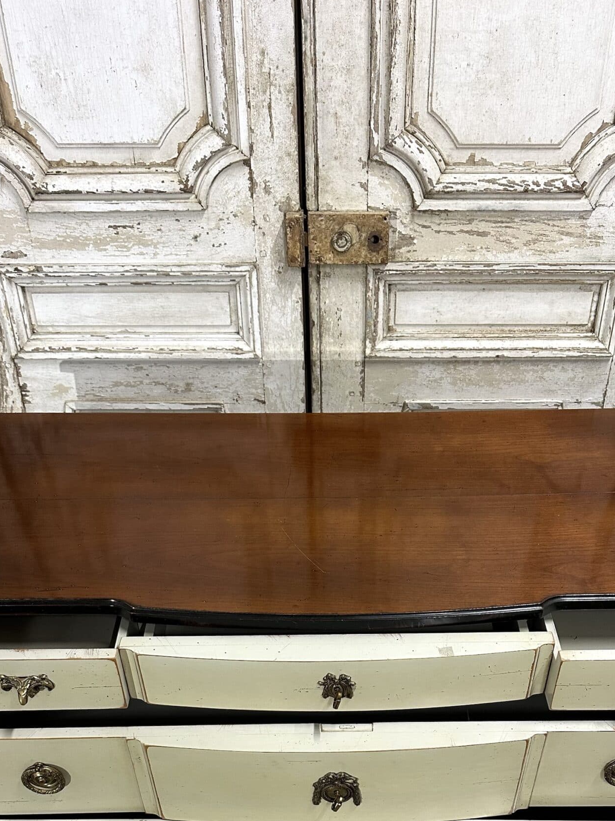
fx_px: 877
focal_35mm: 37
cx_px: 330
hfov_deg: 38.6
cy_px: 622
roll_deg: -0.8
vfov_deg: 48.1
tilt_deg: -42.5
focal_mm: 6.86
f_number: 1.78
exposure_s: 1/50
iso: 250
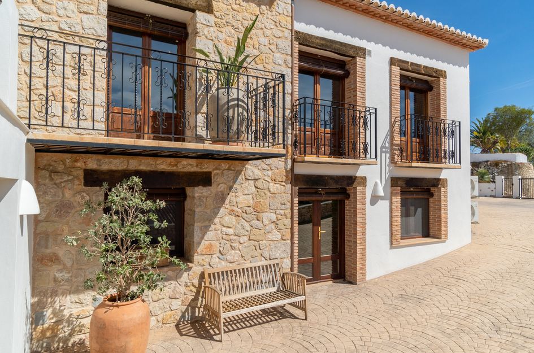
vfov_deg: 55.9
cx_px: 267
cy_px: 176
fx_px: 333
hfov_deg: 77.5
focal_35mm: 22
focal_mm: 15
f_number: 9
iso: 160
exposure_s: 1/1000
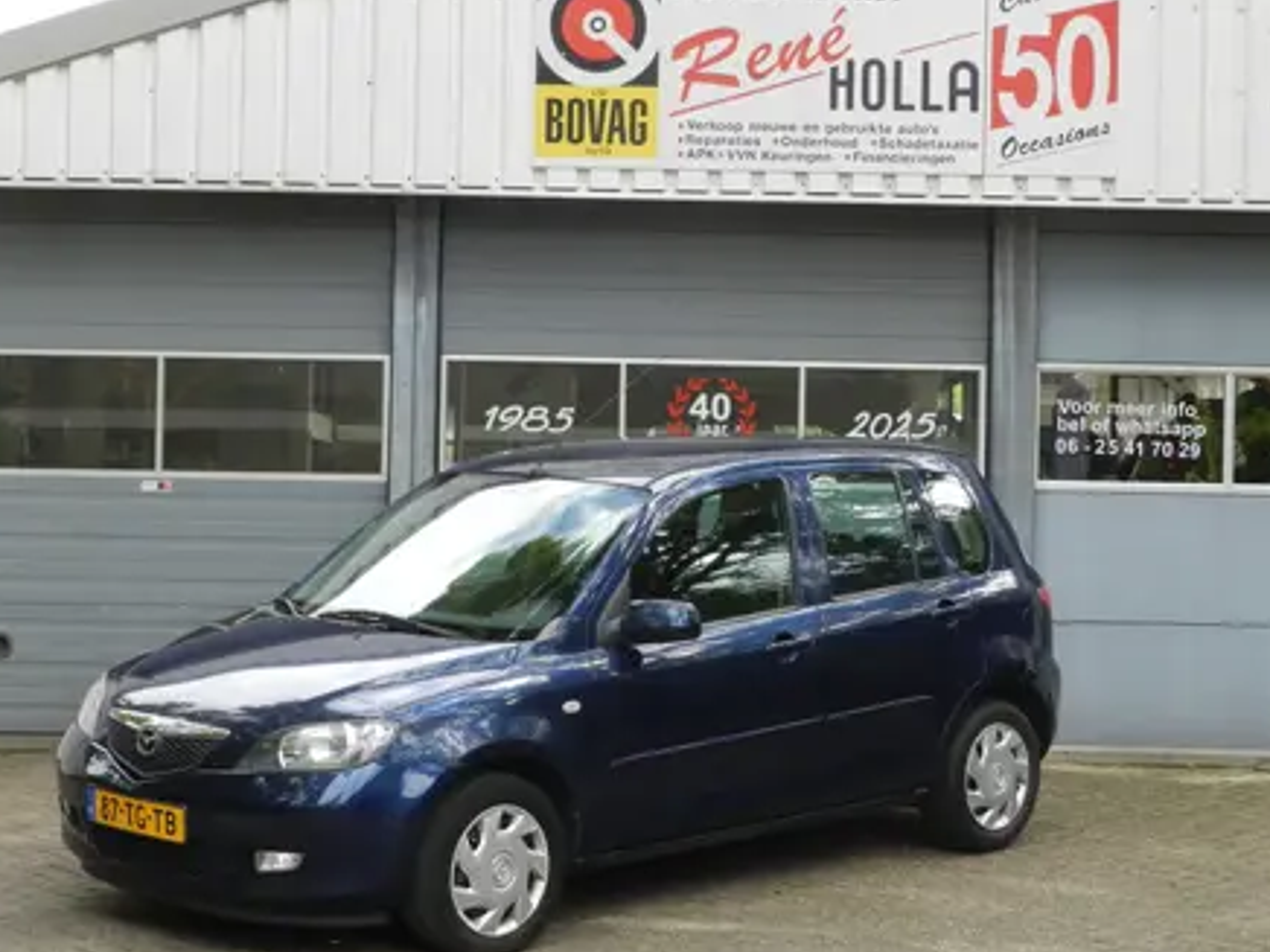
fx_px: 2421
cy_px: 460
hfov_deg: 29.4
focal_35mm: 66
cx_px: 644
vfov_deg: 22.3
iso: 160
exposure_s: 1/160
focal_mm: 10.7
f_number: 4.6
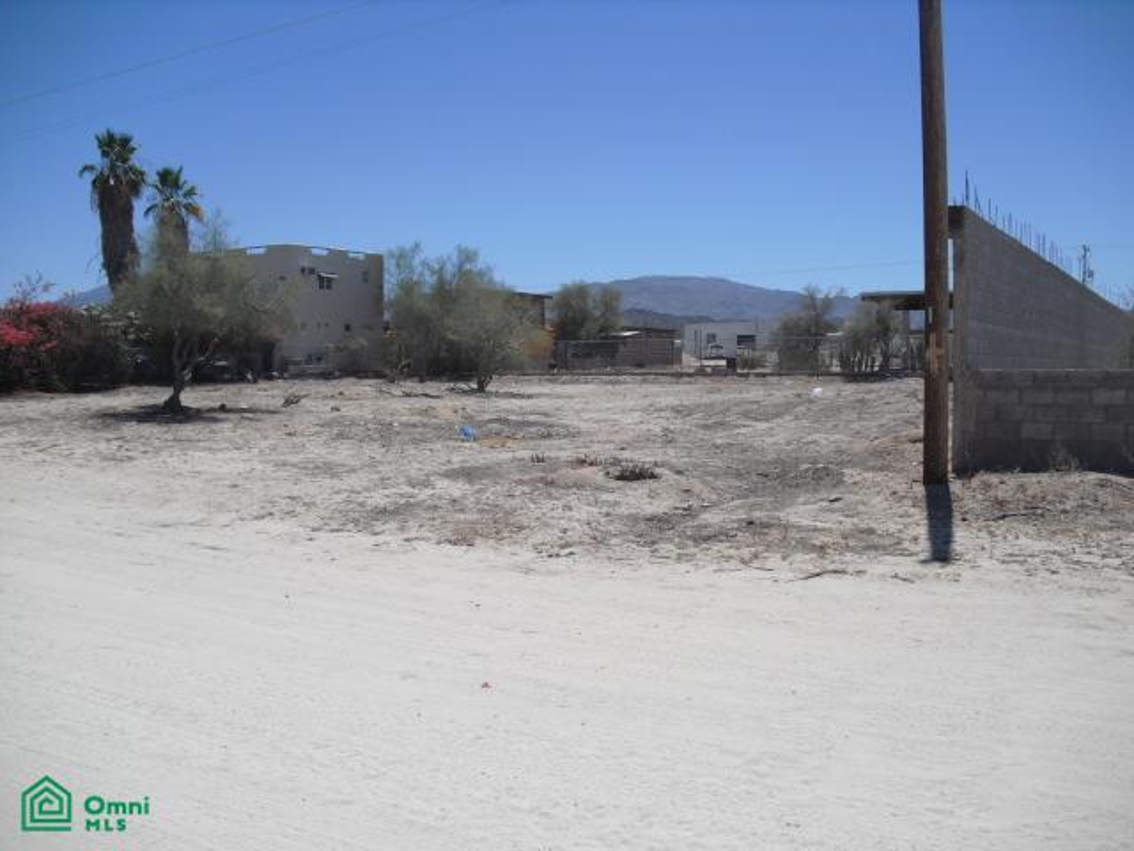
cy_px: 426
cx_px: 567
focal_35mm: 36
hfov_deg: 51.4
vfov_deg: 39.7
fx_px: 1179
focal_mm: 6.3
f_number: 7.8
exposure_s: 1/250
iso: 64
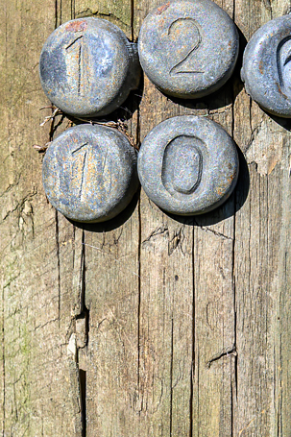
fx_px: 2002
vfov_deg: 12.4
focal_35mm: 165
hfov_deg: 8.3
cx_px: 219
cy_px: 270
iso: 200
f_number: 8
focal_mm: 50
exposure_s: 1/350
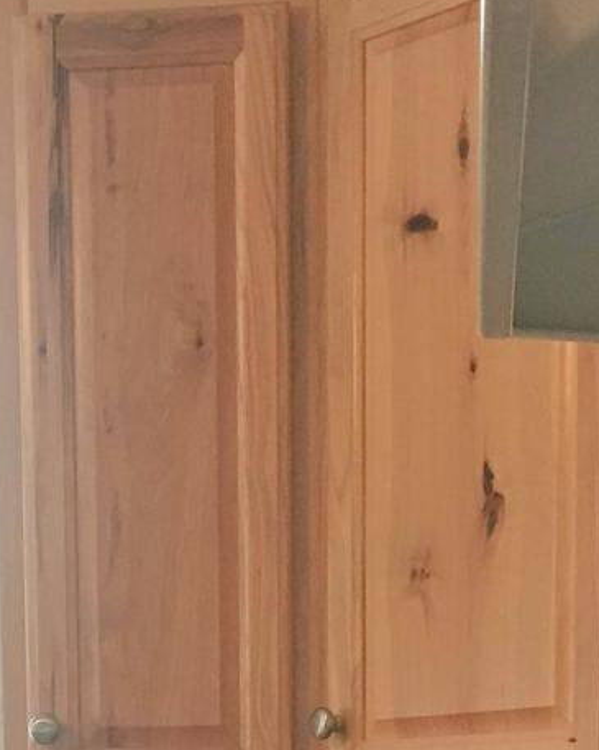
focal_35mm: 124
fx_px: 2751
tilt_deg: -7.4
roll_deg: +0.3
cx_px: 128
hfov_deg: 12.4
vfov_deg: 14.0
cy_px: 1288
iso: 40
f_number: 2.2
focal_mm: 4.15
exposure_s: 1/15
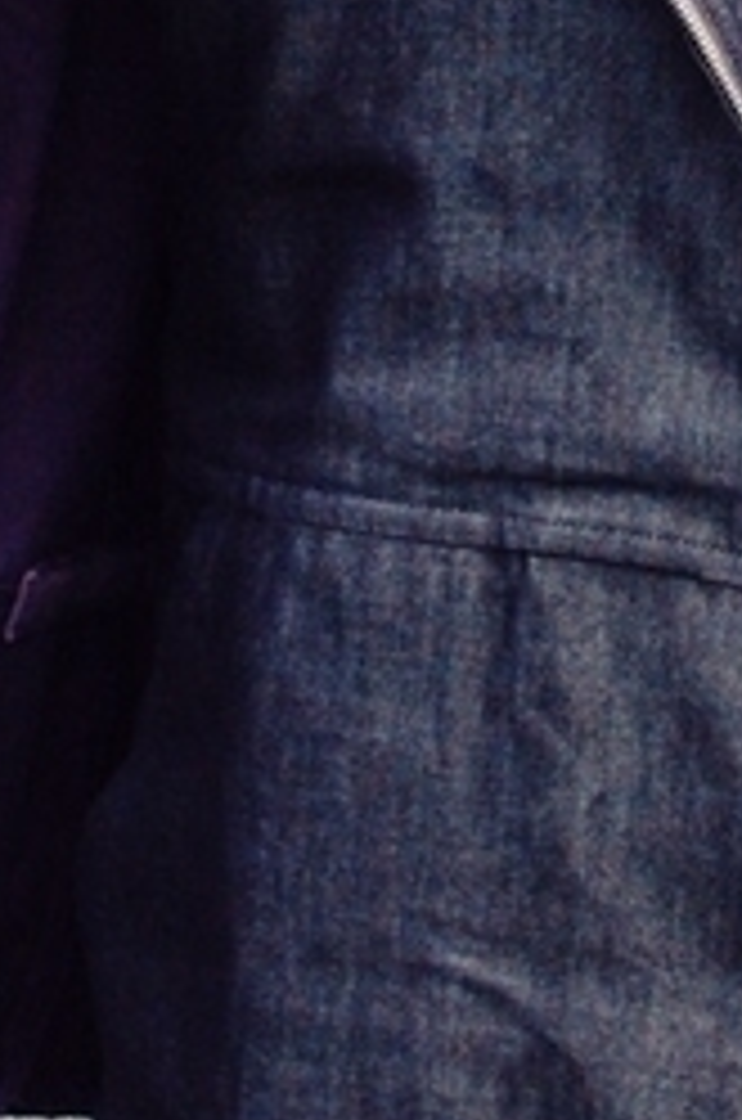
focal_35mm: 253
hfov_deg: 5.4
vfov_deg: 8.1
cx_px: 625
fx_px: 7867
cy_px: -256
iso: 800
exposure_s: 1/320
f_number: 9
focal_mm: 35
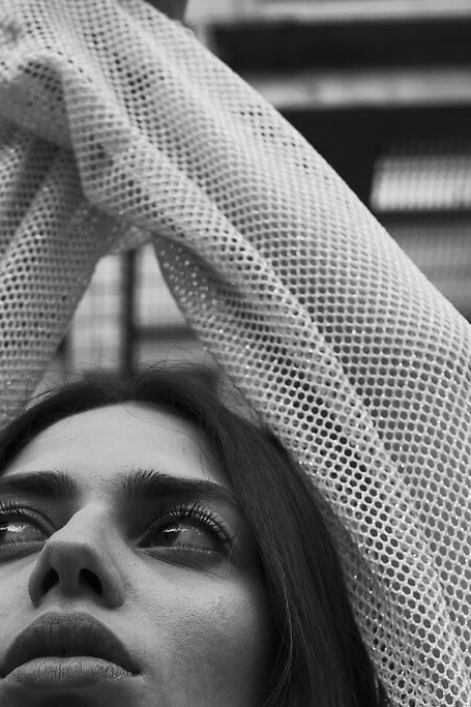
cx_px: 85
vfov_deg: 16.5
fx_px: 2415
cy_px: 623
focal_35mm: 123
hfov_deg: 11.1
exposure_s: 1/320
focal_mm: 35
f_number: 4.5
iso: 200
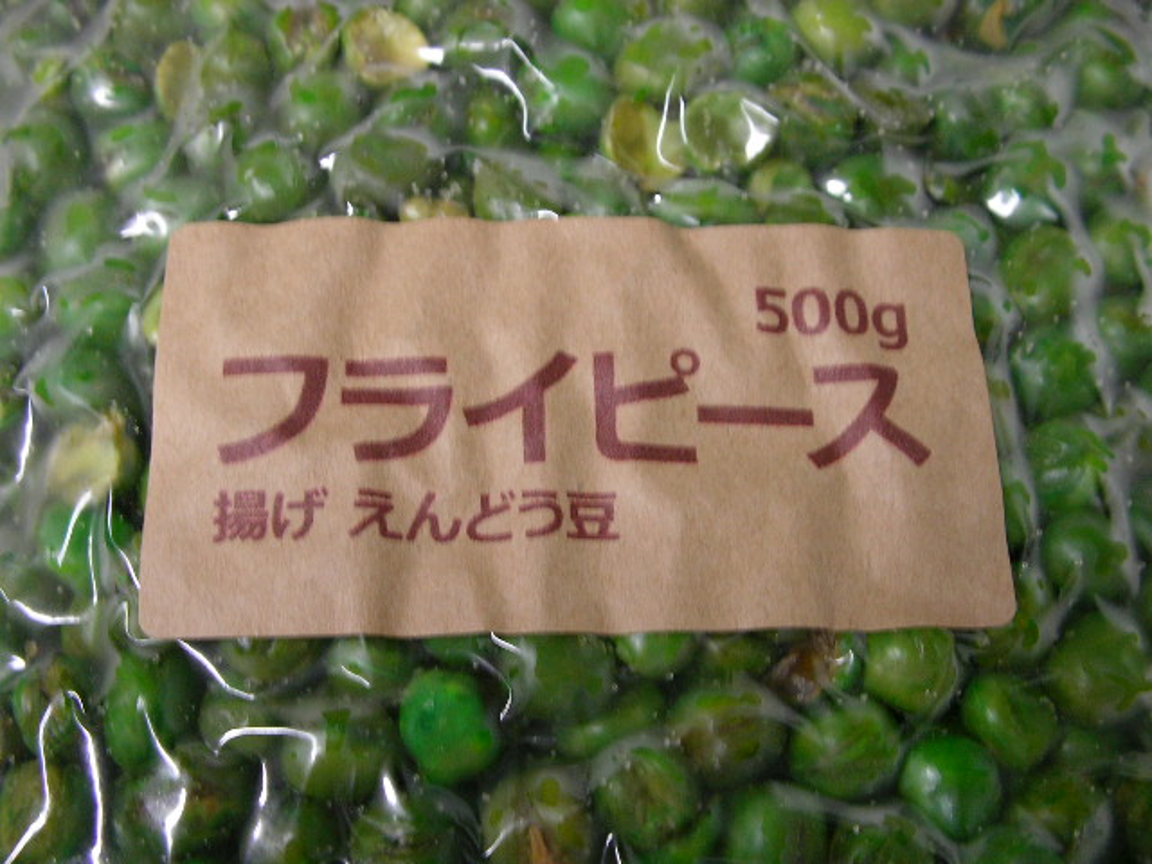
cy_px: 432
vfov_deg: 37.7
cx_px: 576
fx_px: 1265
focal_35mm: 38
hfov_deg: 49.0
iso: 100
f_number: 3.5
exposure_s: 1/12
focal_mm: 5.8
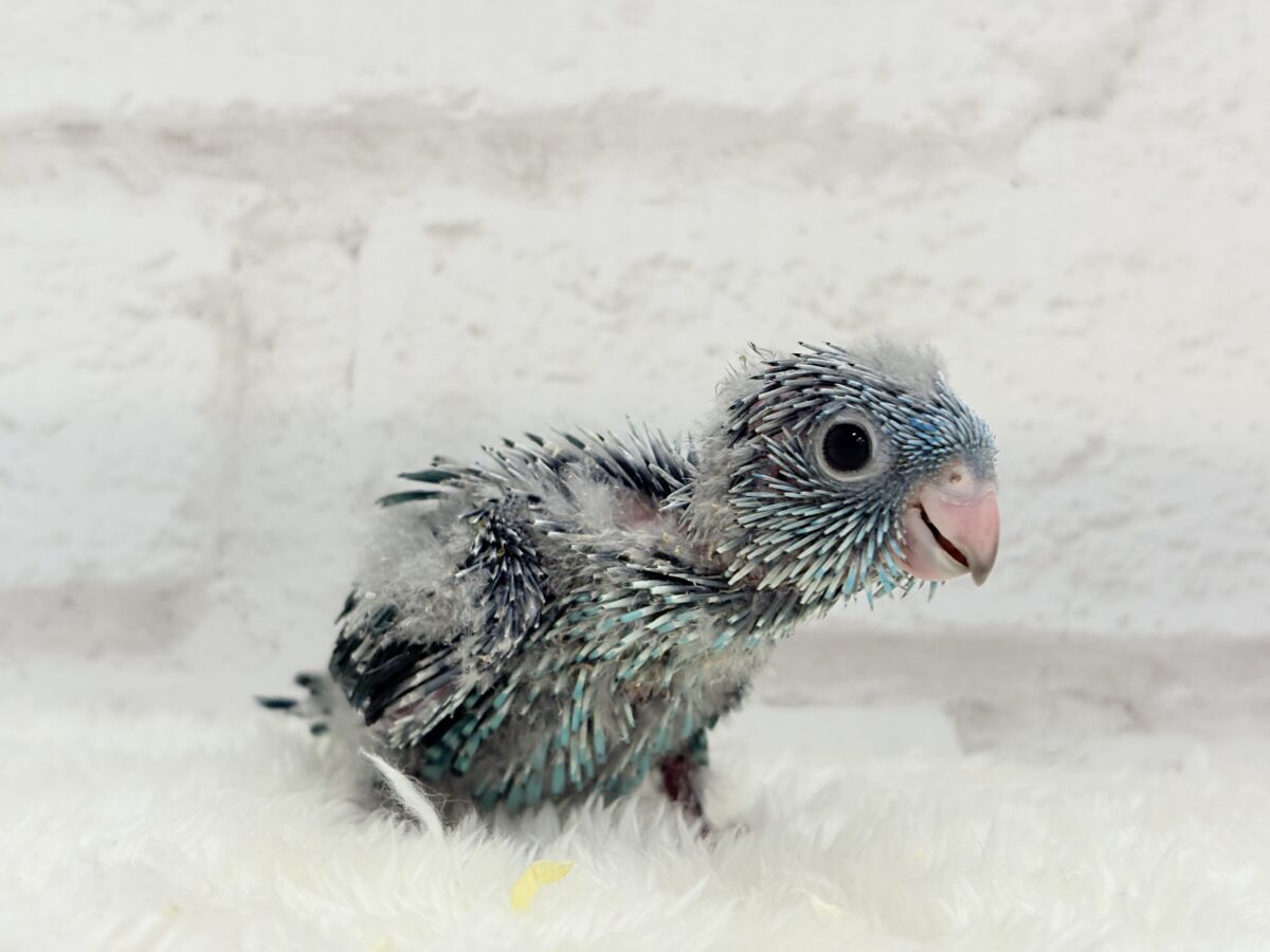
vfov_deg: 28.0
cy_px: 476
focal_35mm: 52
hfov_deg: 36.8
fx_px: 1908
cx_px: 635
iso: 80
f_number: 1.6
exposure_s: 1/100
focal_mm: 5.96
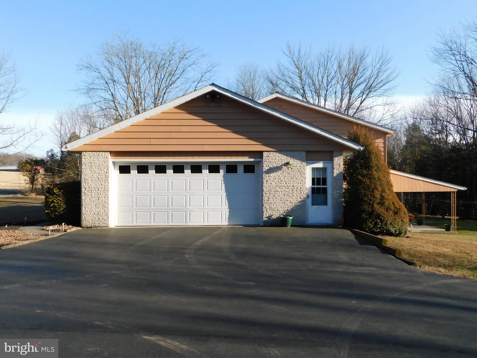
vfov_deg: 46.8
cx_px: 238
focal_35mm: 30
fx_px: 413
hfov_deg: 60.0
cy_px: 179
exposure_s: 1/640
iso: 125
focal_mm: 5.3
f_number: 3.2
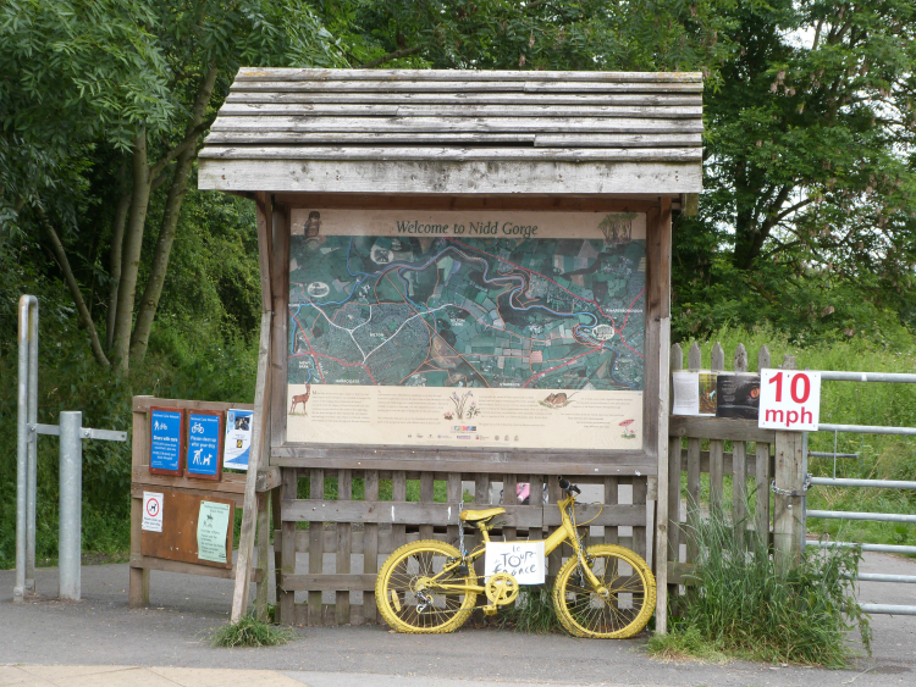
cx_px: 458
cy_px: 344
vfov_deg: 18.9
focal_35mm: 78
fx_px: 2065
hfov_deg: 25.0
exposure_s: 1/160
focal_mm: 14.1
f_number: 4
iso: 100
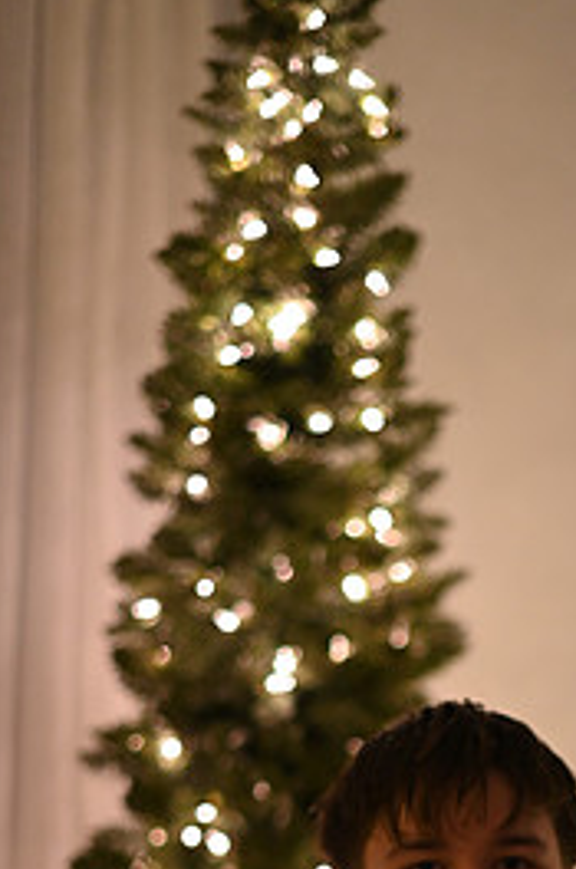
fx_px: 2650
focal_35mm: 110
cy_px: 915
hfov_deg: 12.3
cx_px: 540
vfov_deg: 18.1
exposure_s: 1/100
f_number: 1.8
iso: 1600
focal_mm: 50
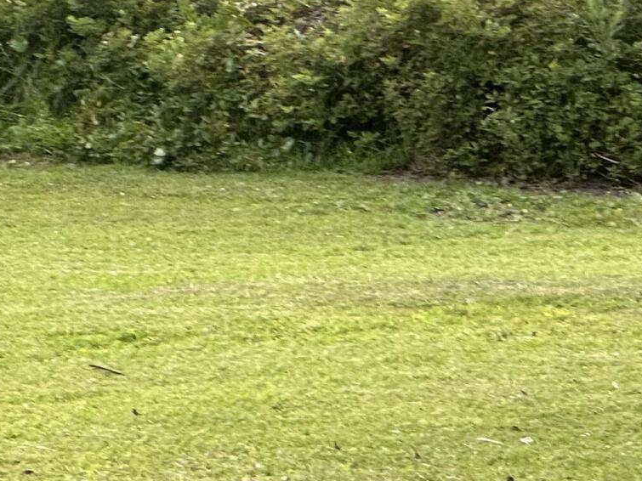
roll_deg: +0.1
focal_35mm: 306
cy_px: -38
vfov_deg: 4.8
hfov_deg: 6.4
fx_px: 5674
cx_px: 1025
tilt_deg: -0.5
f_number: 2.8
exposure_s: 1/99
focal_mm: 9
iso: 32
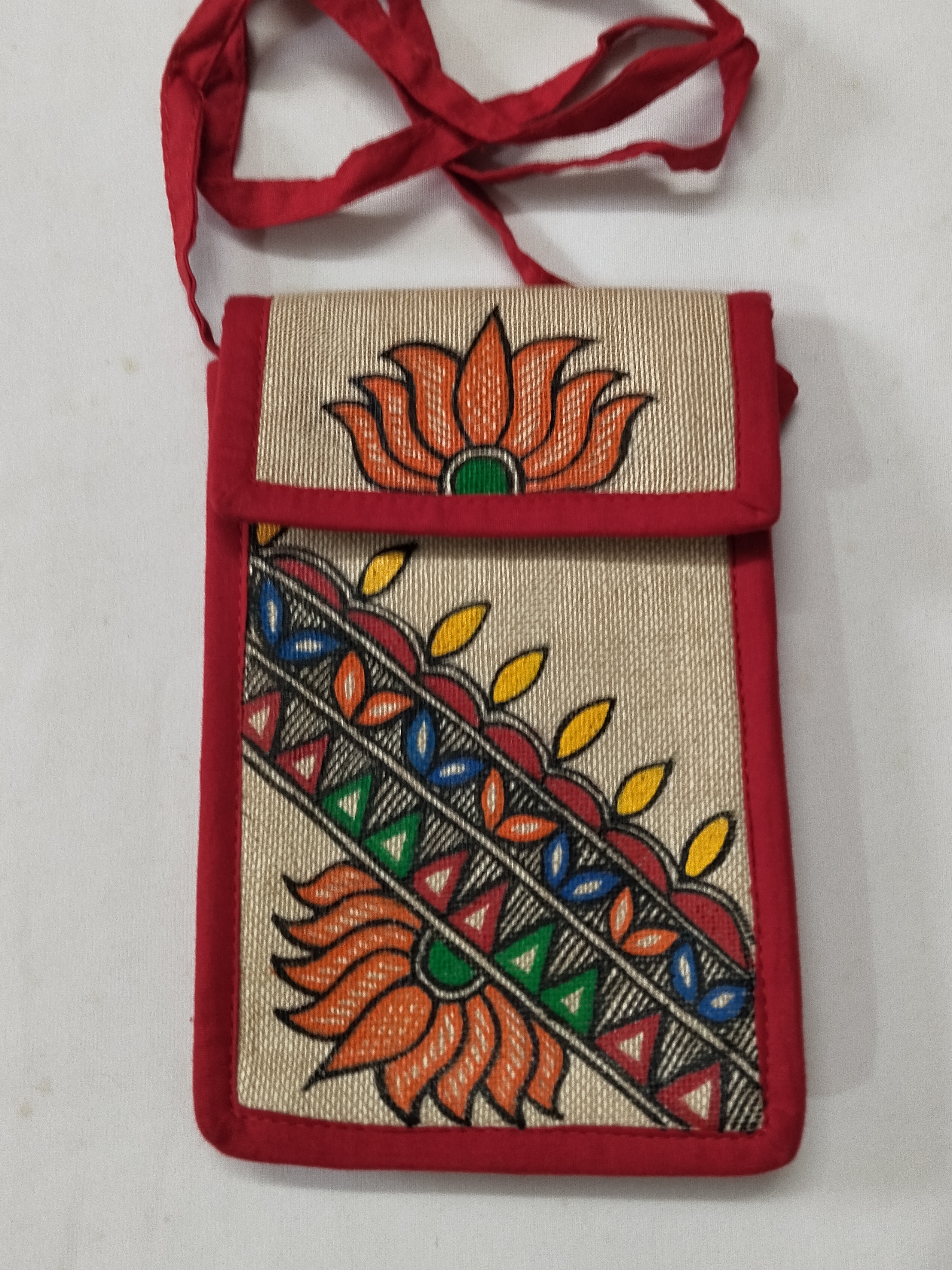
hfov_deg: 40.7
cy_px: 555
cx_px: 495
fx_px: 1284
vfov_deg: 52.5
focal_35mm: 35
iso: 250
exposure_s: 1/33.3
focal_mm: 4.22
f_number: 1.8
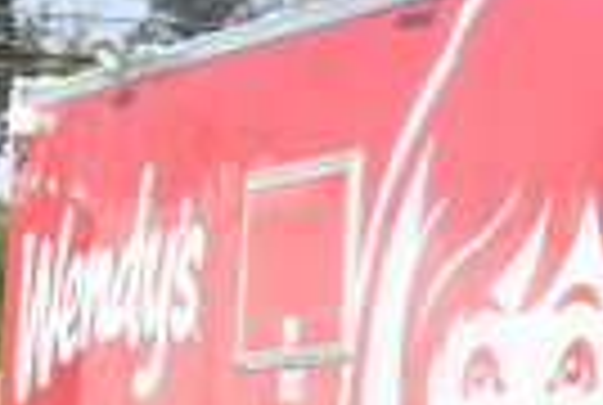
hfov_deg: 10.7
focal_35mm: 177
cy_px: 286
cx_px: 1188
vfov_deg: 7.8
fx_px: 2971
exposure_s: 1/1600
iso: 6400
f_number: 20
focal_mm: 26
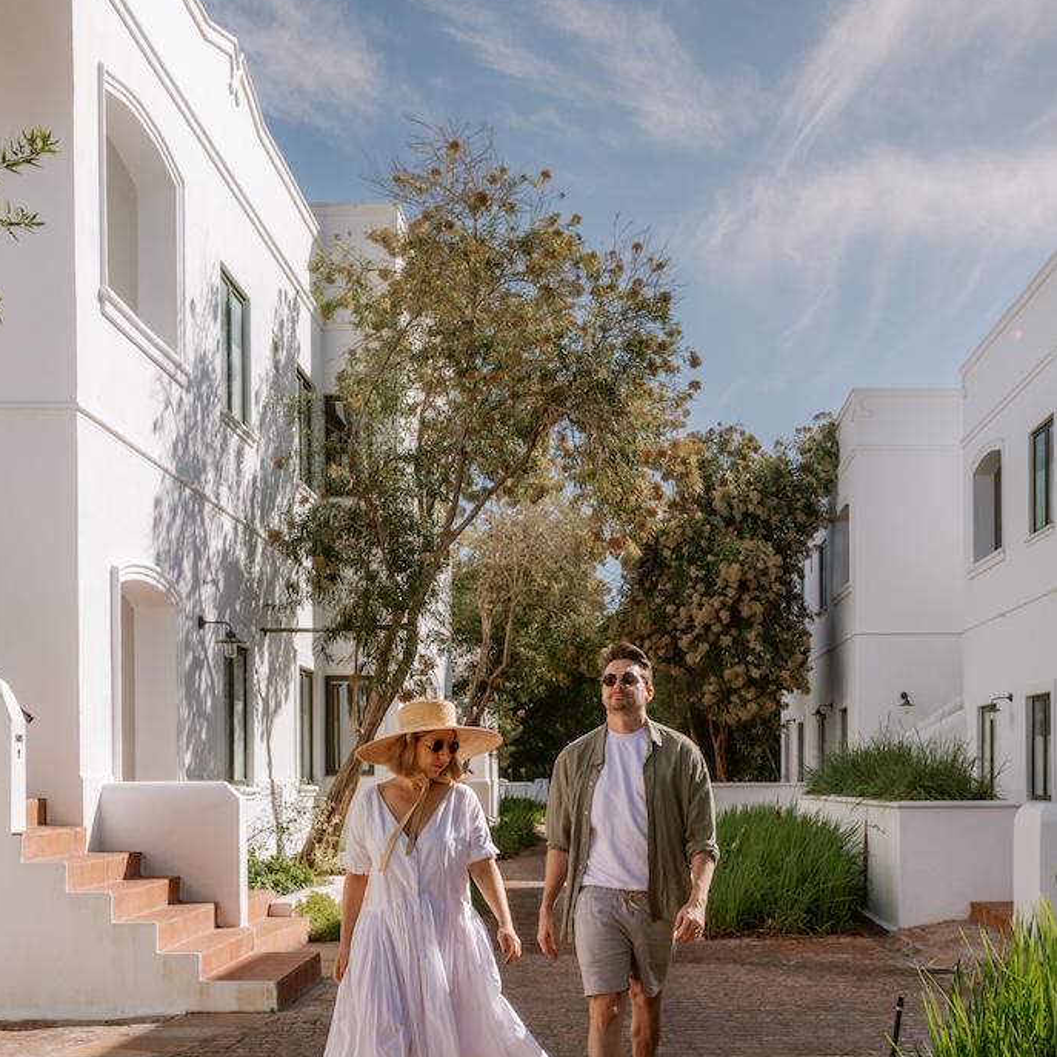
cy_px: 789
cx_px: 525
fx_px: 1555
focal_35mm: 45
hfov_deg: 37.6
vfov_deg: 36.7
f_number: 9
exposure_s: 1/210
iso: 160
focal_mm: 23
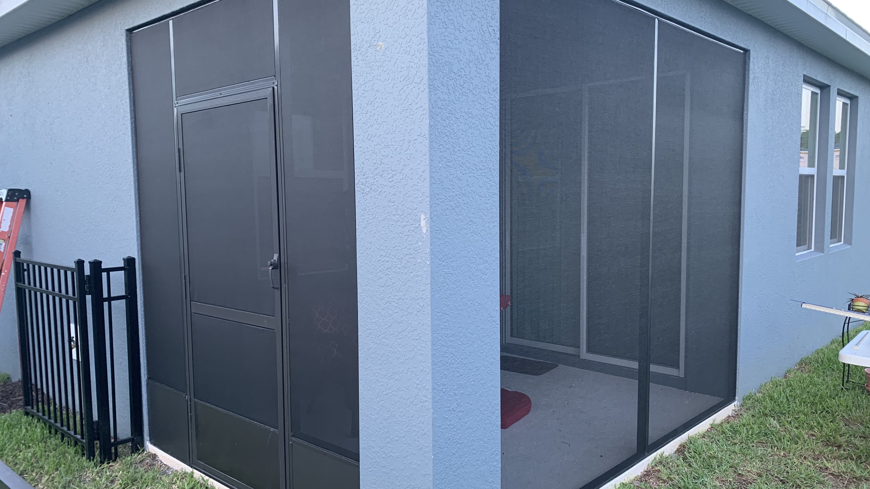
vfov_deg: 40.2
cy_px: 259
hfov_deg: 66.1
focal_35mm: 29
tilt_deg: -6.8
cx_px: 444
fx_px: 669
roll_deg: +1.6
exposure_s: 1/106
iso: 100
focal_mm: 4.25
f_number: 1.8
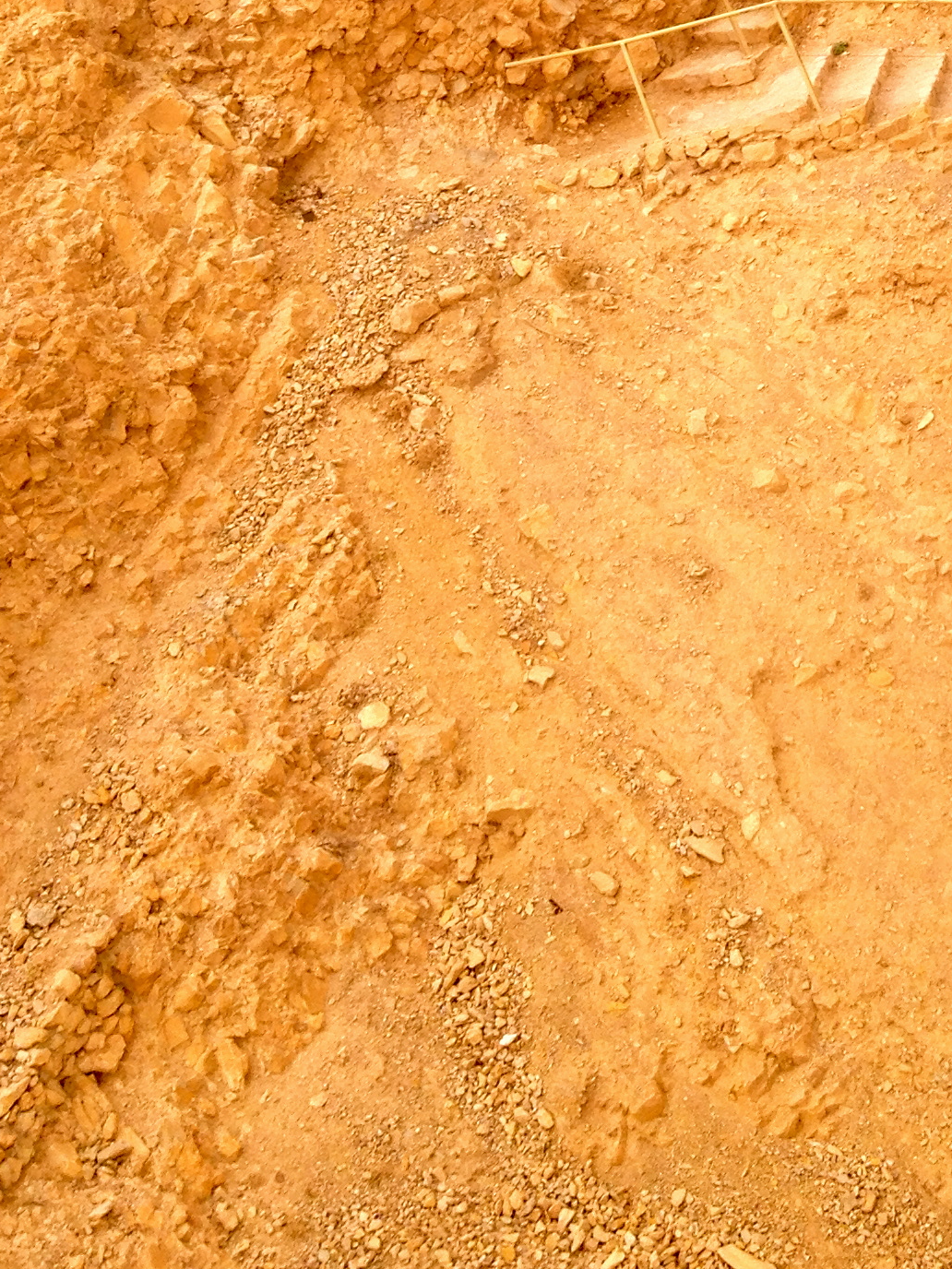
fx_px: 3044
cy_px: -56
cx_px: 1071
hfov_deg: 17.1
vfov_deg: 22.5
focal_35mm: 83
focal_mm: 4.28
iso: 50
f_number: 2.4
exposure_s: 1/502
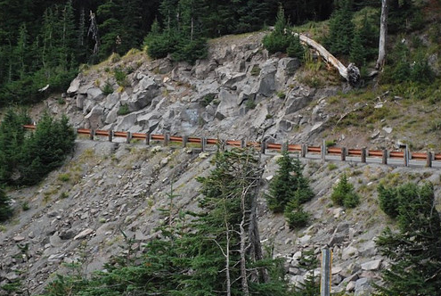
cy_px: 152
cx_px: 198
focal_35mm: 109
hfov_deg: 18.7
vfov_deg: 12.6
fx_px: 1338
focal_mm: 62
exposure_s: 1/3200
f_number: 5.3
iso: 1600
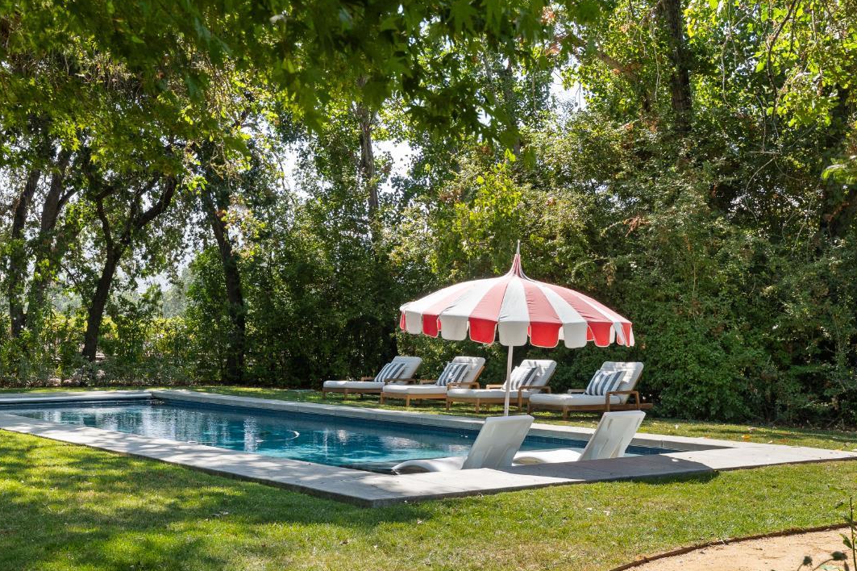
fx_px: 1142
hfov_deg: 40.7
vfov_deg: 28.0
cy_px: 318
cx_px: 299
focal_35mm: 48
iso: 800
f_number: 7.1
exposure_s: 1/160
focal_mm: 22.8
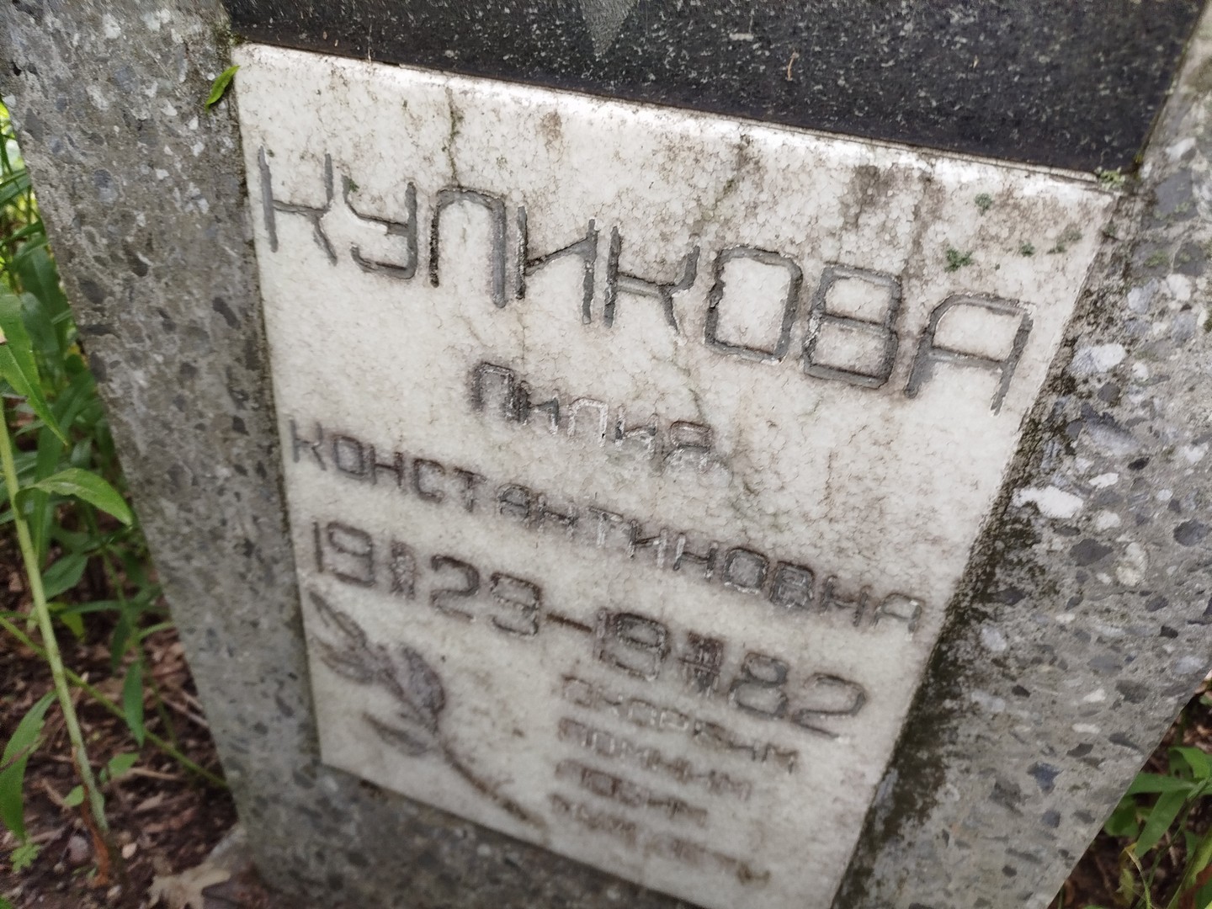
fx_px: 840
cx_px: 606
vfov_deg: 56.8
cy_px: 454
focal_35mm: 24
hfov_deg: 71.6
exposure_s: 1/33
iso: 200
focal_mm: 5.31
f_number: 1.7
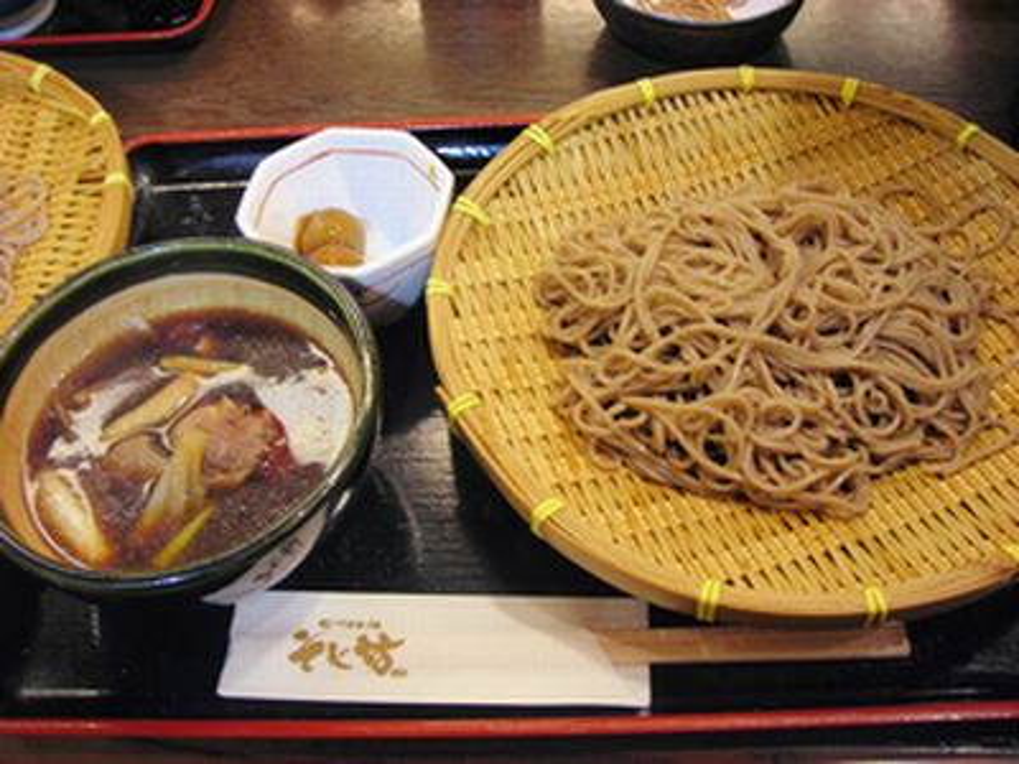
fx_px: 1119
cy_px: 382
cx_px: 510
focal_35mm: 38
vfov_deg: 37.7
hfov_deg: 49.0
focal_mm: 6.3
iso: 71
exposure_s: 1/4
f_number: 3.2
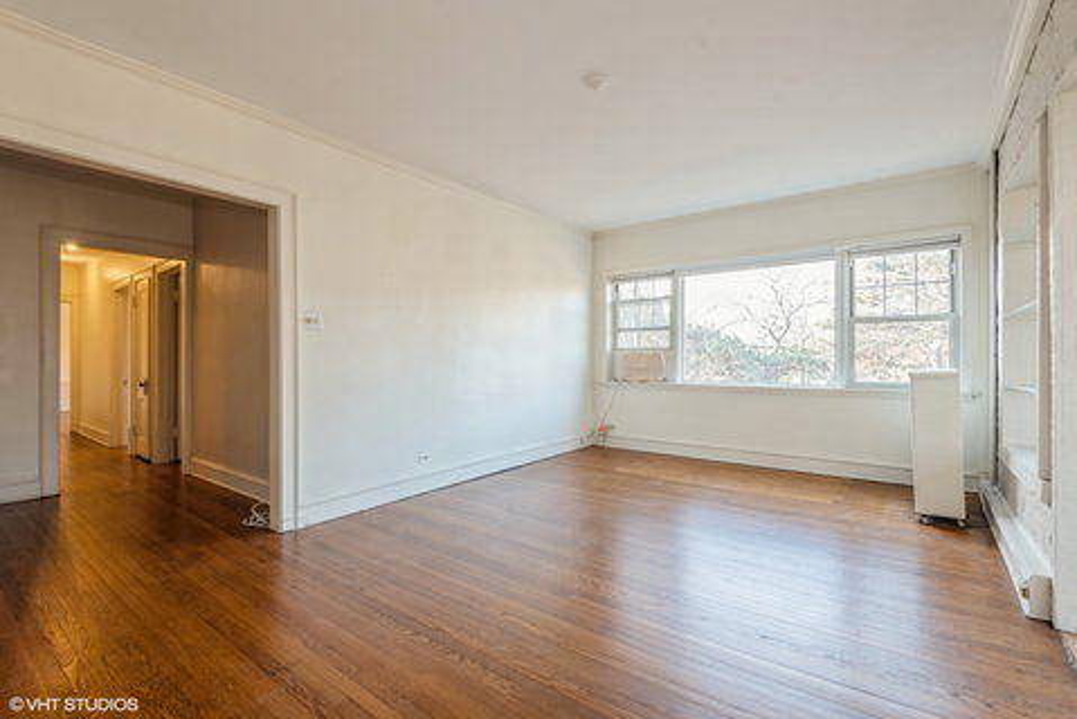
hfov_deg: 96.7
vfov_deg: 73.8
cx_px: 538
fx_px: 479
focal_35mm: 16
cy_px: 360
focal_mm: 16
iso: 200
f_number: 9
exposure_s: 1/8
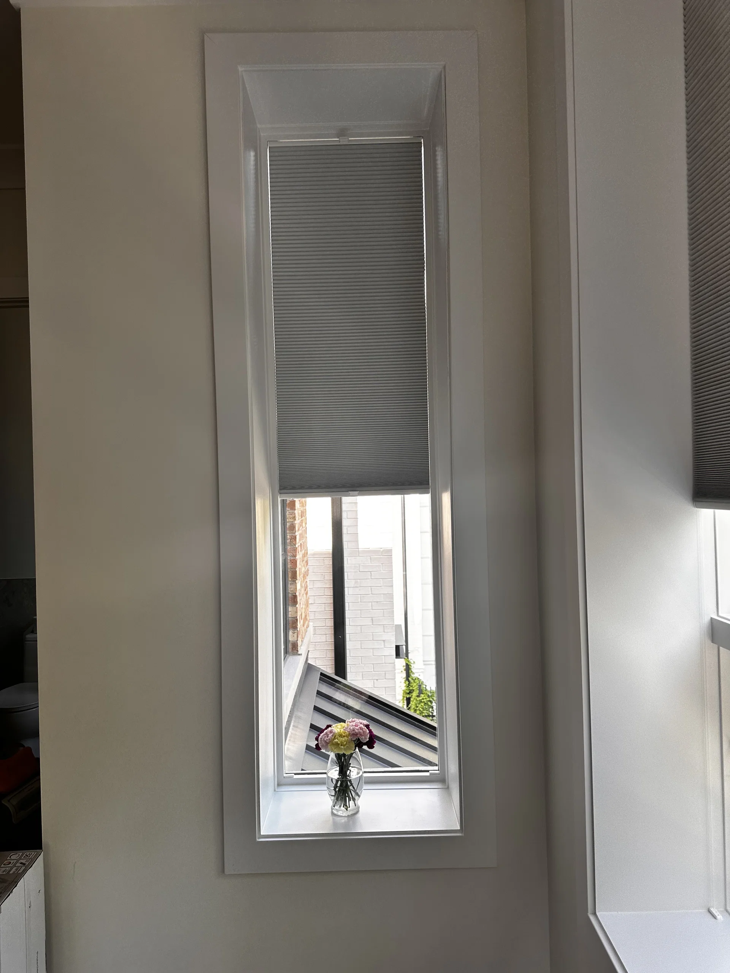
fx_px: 675
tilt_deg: -0.4
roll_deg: +0.7
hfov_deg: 56.8
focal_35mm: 24
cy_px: 486
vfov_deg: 71.6
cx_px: 365
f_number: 1.78
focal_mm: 6.86
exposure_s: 1/121
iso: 64
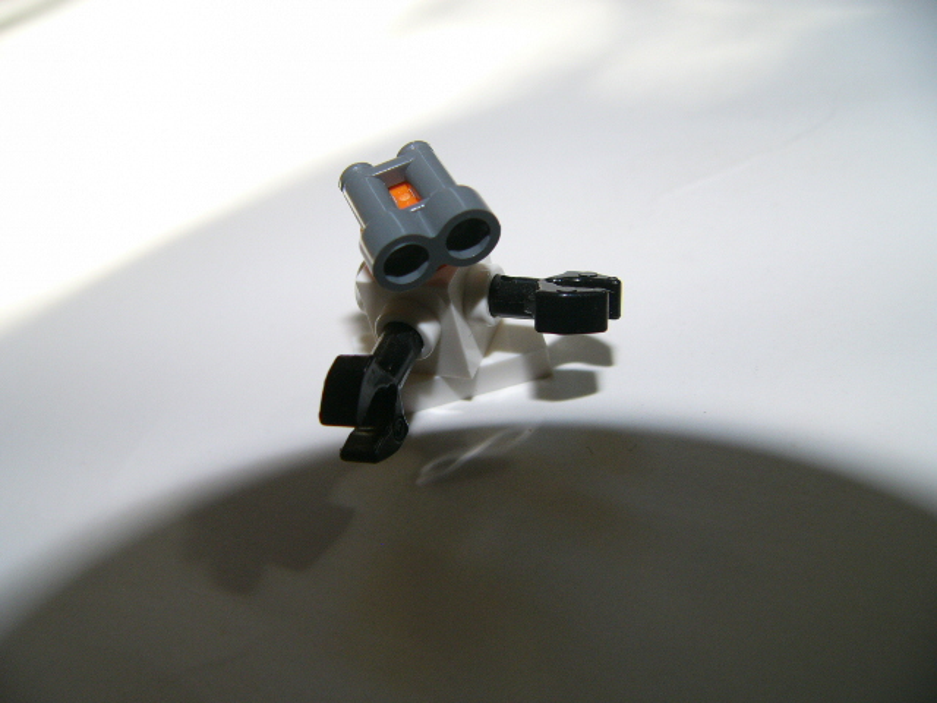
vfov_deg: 39.7
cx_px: 468
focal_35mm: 36
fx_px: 974
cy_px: 352
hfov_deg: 51.4
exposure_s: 1/60
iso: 50
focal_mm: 6
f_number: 2.8
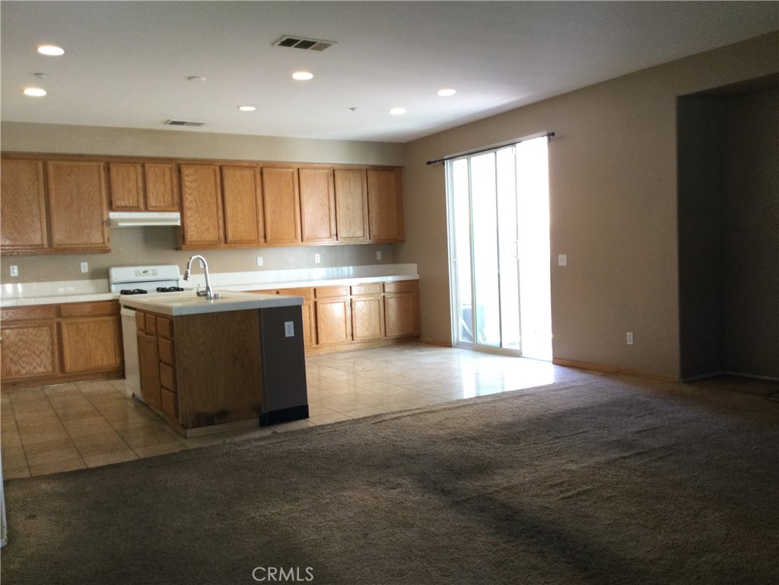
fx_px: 698
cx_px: 390
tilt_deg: -3.7
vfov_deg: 45.4
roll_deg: +0.4
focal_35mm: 31
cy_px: 292
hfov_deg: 58.4
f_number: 2.4
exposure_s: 1/30
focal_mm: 3.3
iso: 80
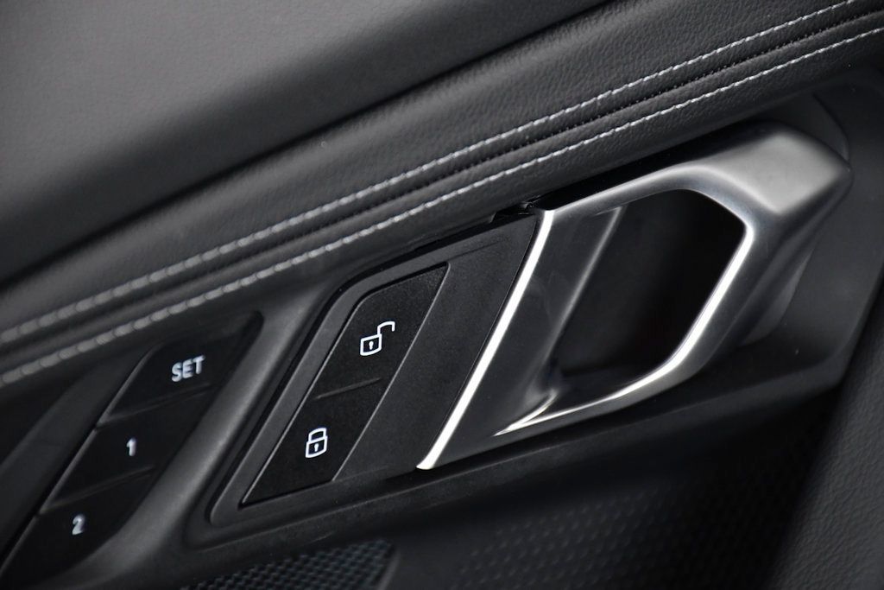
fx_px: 5157
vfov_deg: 6.5
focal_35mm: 210
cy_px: 295
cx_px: 442
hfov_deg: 9.8
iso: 2500
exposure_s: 1/160
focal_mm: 140
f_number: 5.6
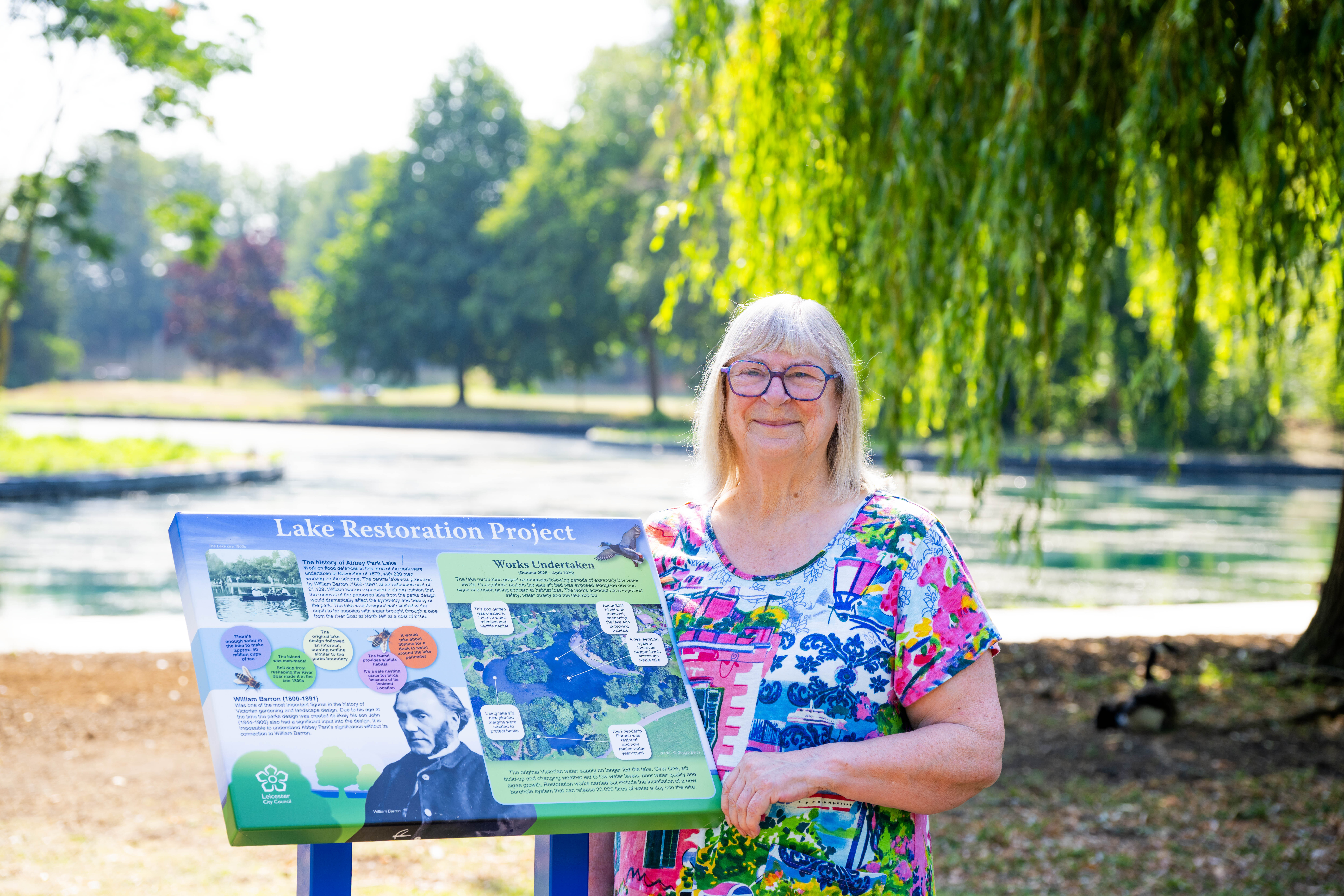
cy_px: 448
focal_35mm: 83
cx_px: 672
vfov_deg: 16.5
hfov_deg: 24.5
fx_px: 3098
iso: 100
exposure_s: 1/160
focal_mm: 83
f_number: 5
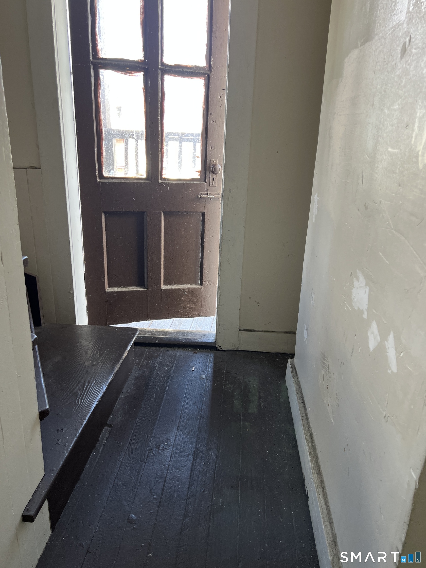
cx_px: 213
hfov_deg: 53.1
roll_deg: -2.7
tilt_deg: -18.5
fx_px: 427
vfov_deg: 67.3
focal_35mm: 26
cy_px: 284
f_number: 1.5
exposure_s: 1/120
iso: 125
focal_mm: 5.7
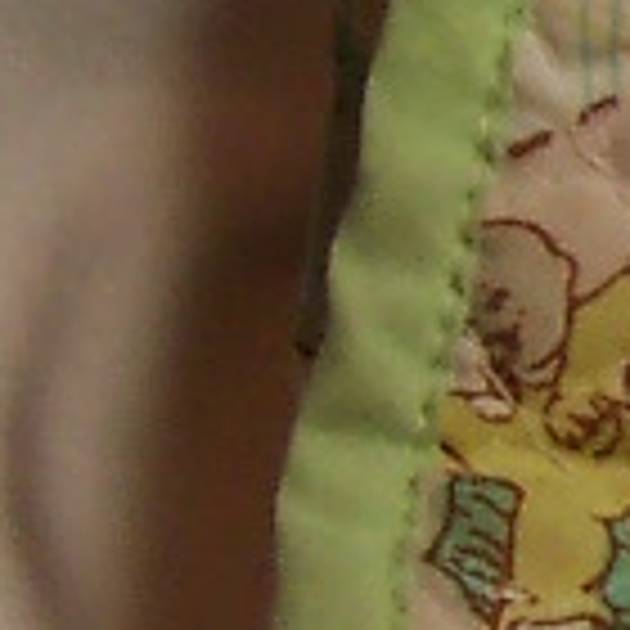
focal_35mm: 280
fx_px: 5765
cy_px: 220
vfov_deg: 6.3
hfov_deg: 5.8
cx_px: 1917
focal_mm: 5.6
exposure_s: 1/90
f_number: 2.8
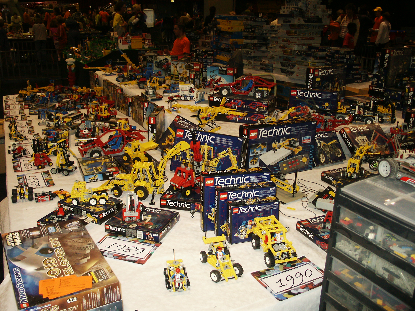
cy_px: 156
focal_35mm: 35
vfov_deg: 40.7
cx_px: 208
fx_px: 420
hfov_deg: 52.6
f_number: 3
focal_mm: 7.18
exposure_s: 1/45
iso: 200
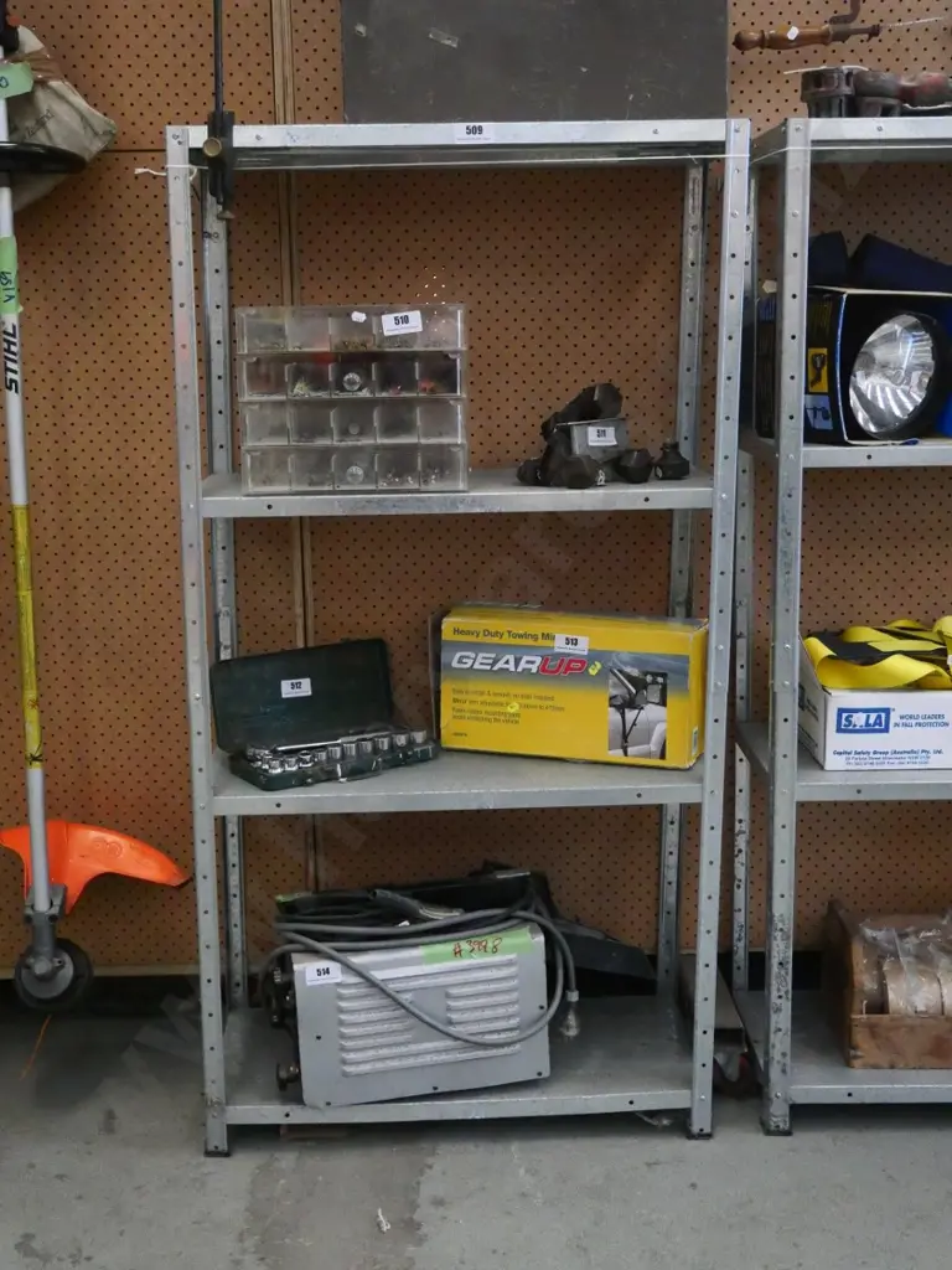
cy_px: 635
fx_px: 1320
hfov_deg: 39.7
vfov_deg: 51.4
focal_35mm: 36
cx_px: 476
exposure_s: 1/400
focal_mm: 18
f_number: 3.9
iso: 6400
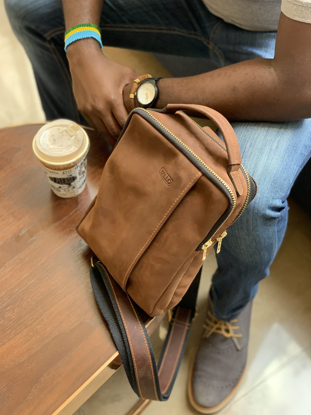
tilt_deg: -55.8
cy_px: 208
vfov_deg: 36.2
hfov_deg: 27.5
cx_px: 154
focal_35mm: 53
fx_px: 635
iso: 125
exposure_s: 1/106
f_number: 2.4
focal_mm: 6
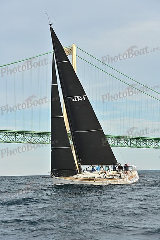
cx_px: 80
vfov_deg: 21.5
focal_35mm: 95
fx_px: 633
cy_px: 120
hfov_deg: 14.4
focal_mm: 95
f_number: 6.3
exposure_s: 1/1000
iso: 320
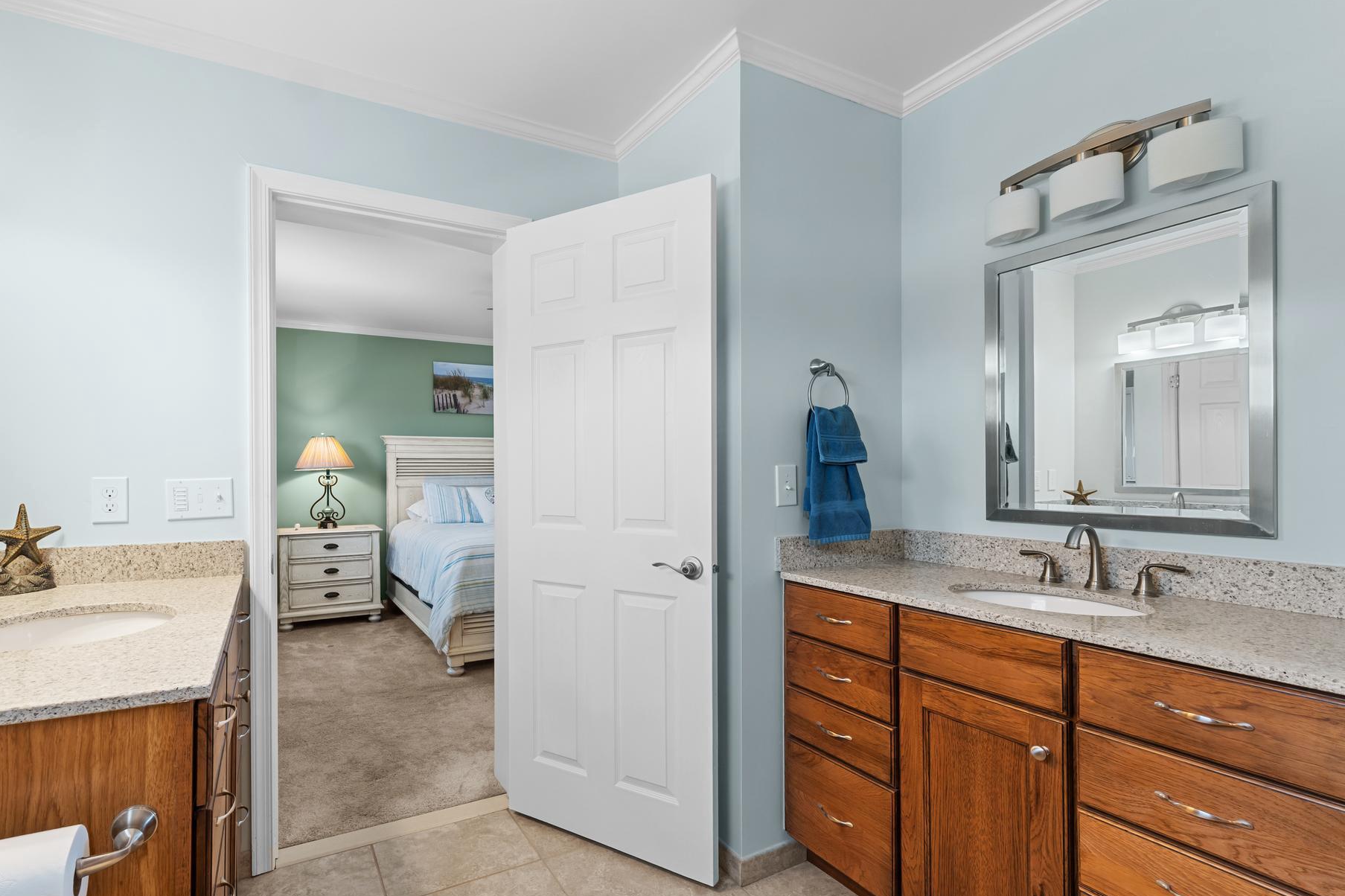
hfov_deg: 92.9
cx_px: 595
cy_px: 467
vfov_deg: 70.4
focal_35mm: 17
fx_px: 635
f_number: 7.1
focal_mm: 10
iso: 200
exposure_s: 1/2
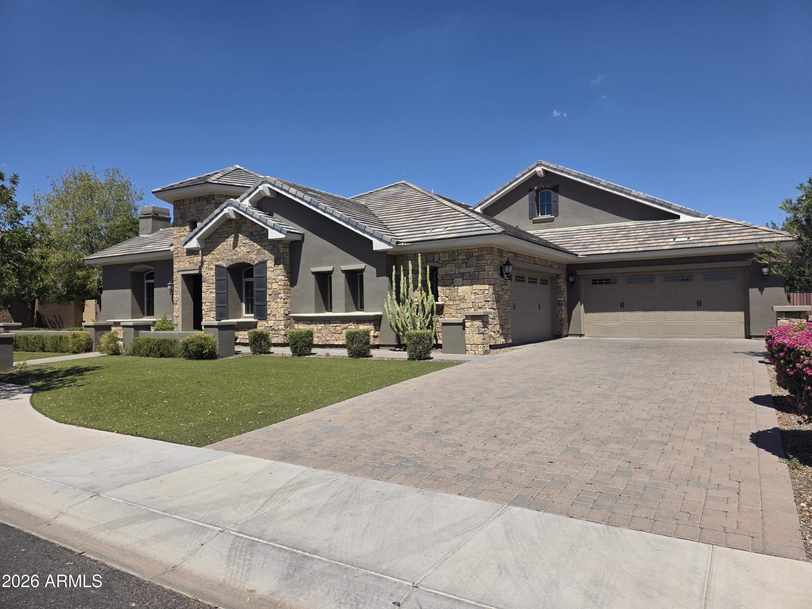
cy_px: 304
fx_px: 540
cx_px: 406
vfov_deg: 58.9
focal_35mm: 23
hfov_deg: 73.9
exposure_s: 1/7944
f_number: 1.7
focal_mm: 6.3
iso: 64
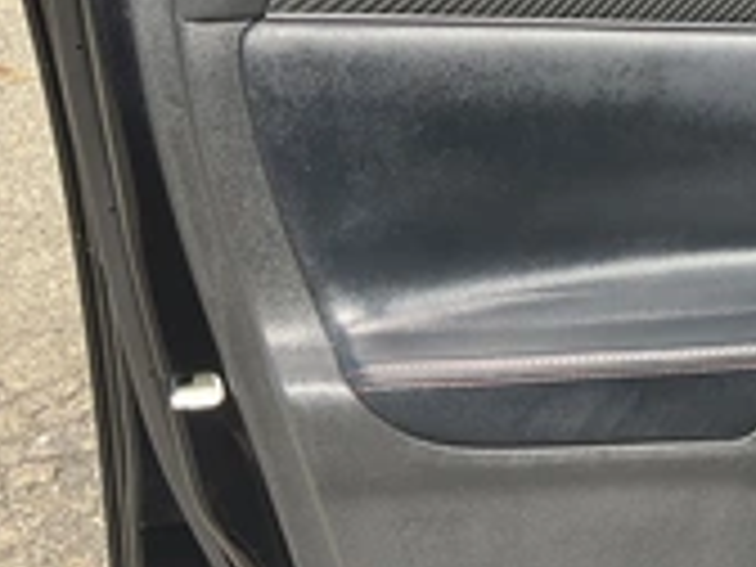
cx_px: 842
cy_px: 333
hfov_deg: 25.9
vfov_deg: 21.3
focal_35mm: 69
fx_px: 1507
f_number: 1.8
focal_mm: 3
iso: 25
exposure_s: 1/397
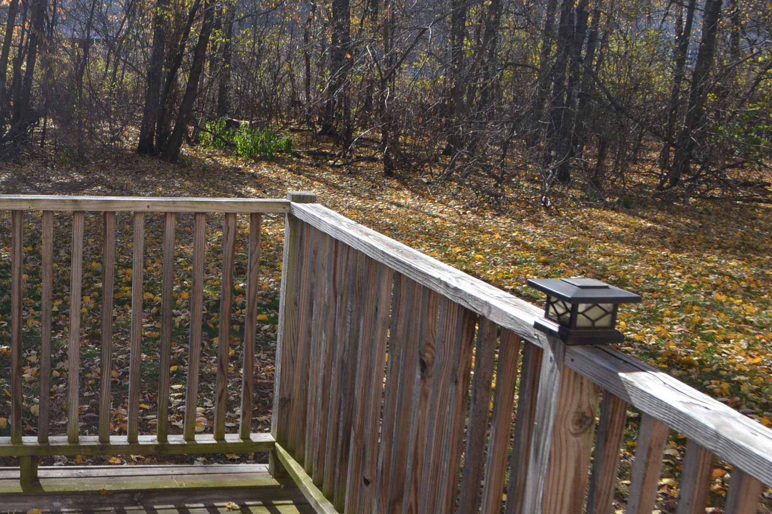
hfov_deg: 38.4
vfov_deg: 27.5
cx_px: 125
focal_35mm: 49
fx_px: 1051
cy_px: 256
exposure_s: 1/160
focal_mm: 18
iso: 100
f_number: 6.3
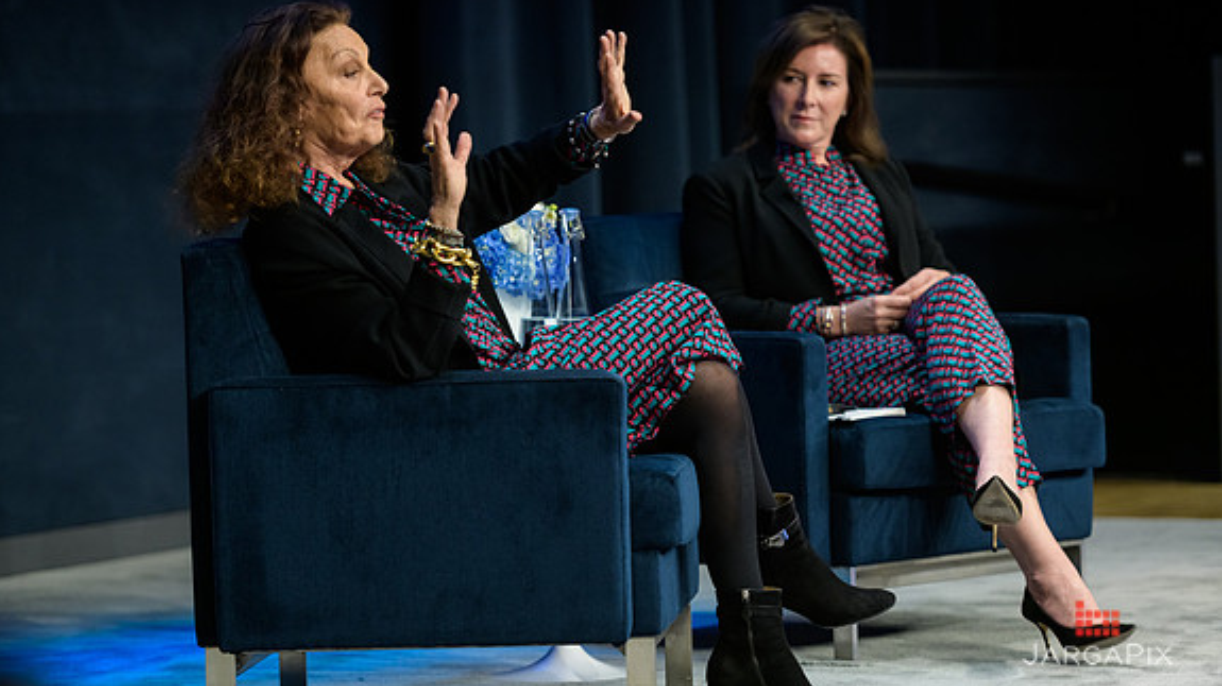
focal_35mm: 148
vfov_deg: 8.2
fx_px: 4794
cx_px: 610
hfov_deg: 14.5
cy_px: 301
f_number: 3.2
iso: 1000
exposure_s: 1/200
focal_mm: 140
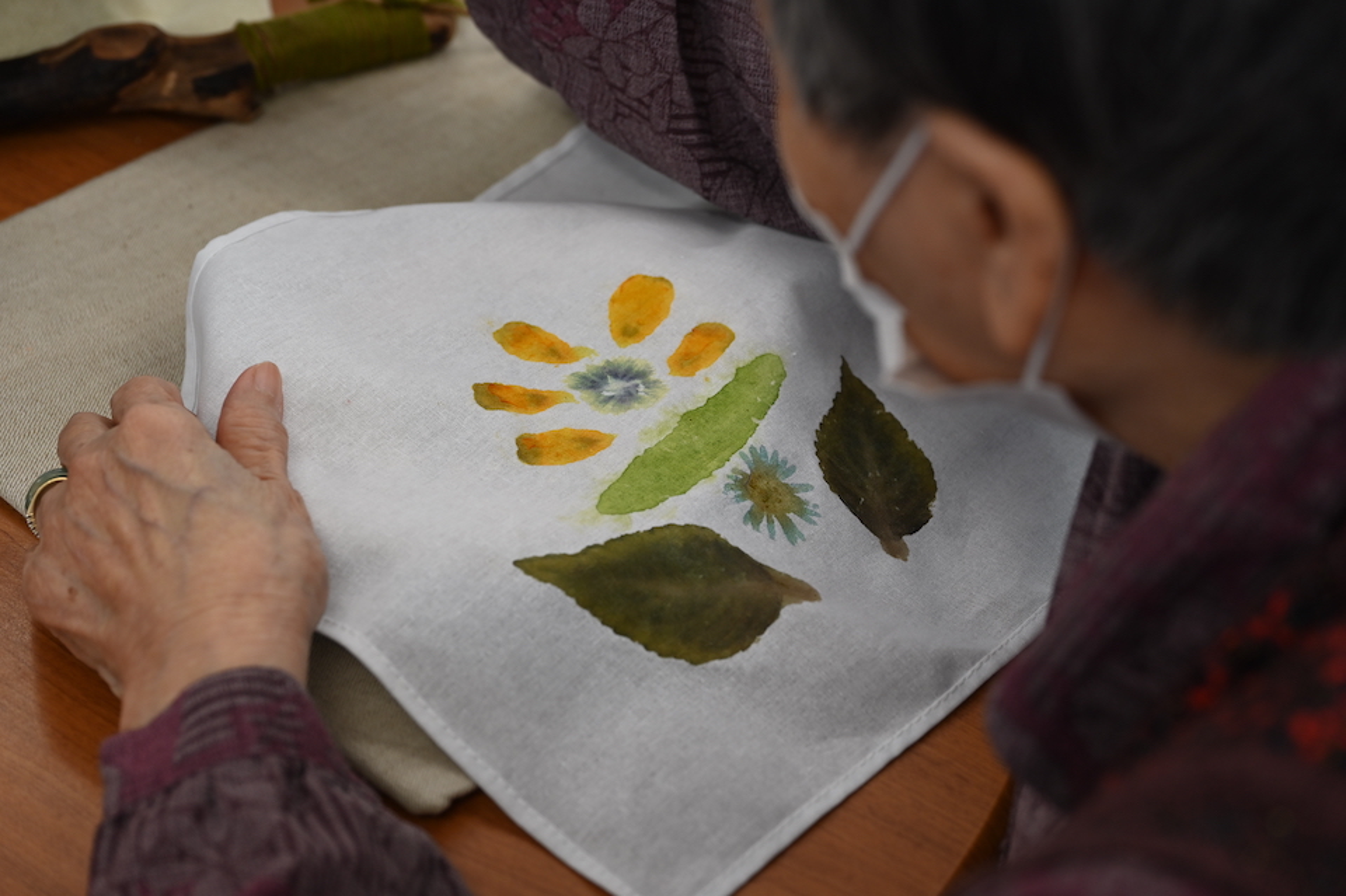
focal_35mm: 71
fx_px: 2653
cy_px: 448
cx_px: 673
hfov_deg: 28.5
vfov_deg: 19.2
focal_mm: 71
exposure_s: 1/60
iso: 400
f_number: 5
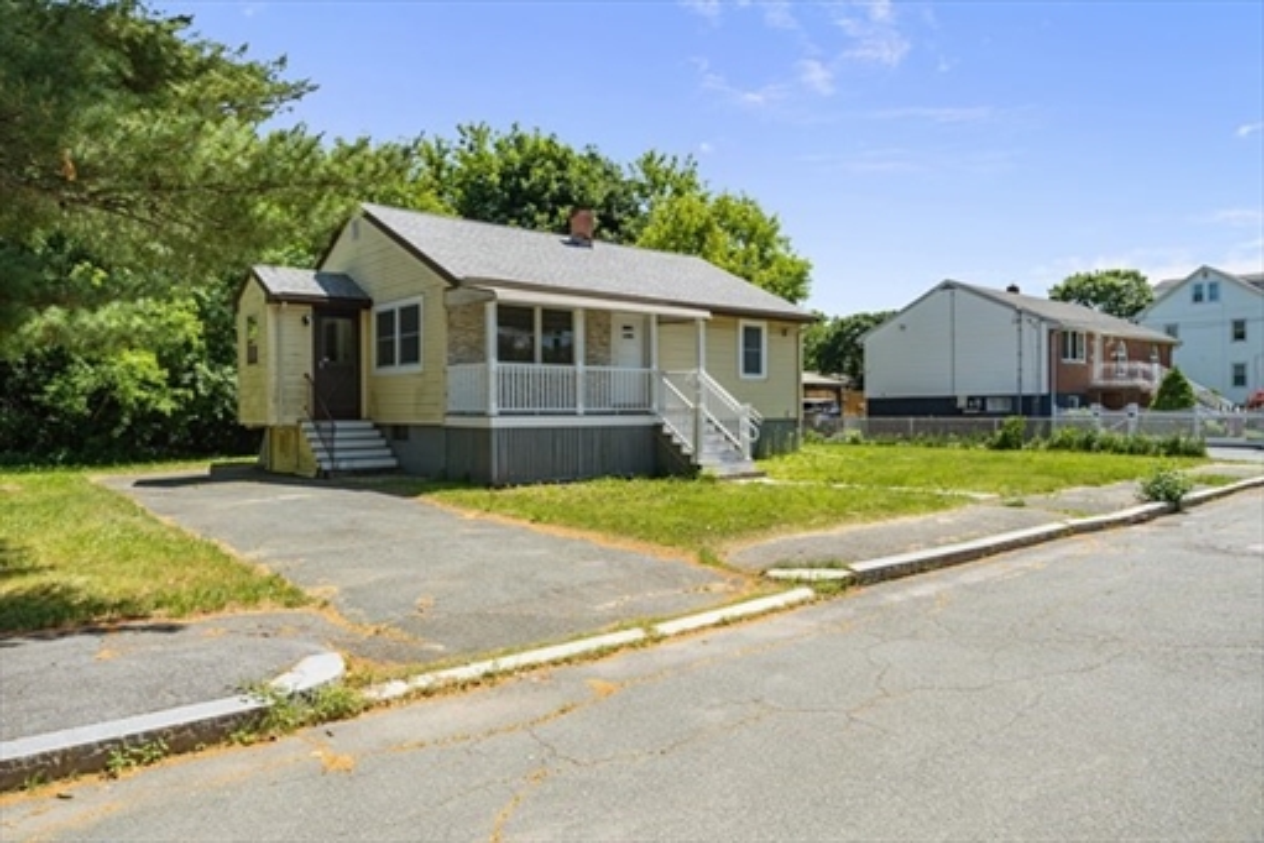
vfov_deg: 53.2
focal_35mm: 24
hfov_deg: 73.7
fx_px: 843
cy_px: 422
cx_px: 632
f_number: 5.6
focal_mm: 24
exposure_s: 1/1600
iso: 160
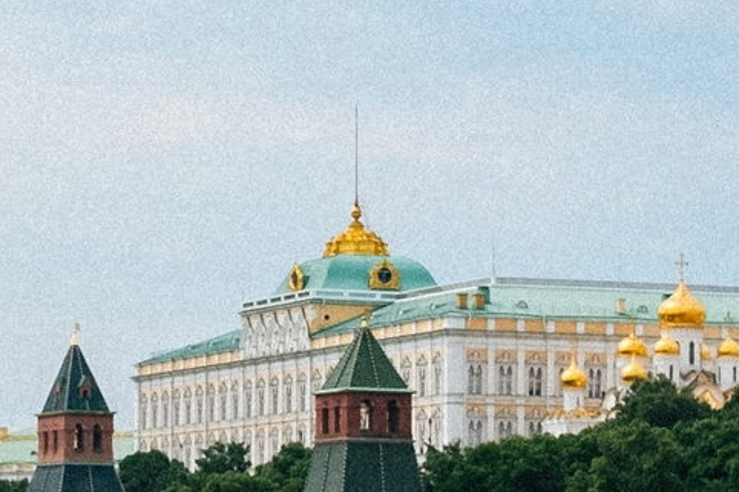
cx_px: 304
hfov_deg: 11.1
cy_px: 441
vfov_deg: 7.4
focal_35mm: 186
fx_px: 3817
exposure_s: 1/1250
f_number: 5.6
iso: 400
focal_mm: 23
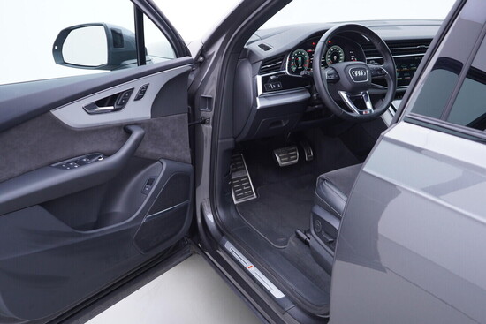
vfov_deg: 36.9
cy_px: 162
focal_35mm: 36
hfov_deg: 53.1
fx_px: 486
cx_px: 243
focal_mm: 24
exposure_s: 1/40
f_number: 2.8
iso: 160
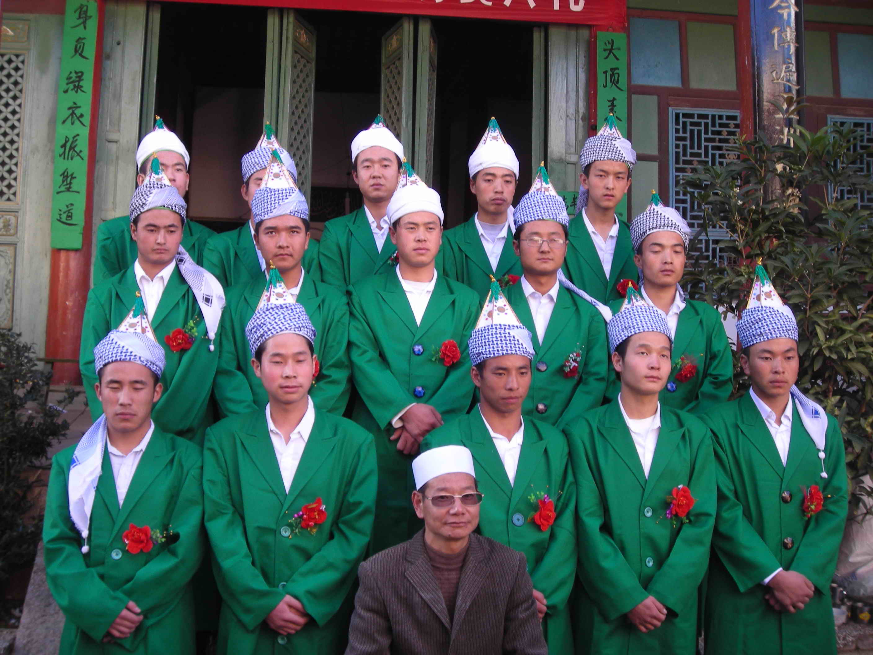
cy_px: 328
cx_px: 436
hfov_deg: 49.0
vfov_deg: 37.7
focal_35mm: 38
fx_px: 958
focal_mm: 6.3
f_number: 3.2
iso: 50
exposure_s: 1/49.8
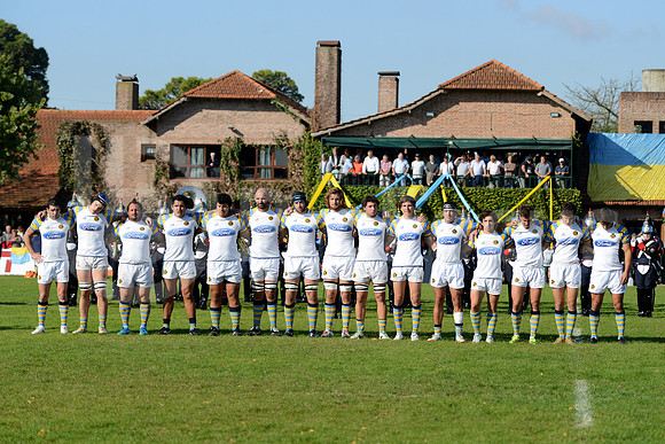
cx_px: 332
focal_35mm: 116
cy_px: 222
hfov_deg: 17.6
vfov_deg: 11.8
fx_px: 2143
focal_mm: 116
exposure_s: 1/2000
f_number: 4
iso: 400
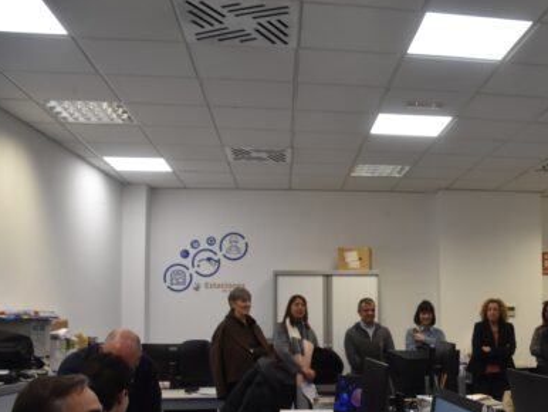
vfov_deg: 33.2
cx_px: 424
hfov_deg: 42.2
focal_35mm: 43
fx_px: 681
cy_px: 288
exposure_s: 1/125
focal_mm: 18
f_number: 5
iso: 800
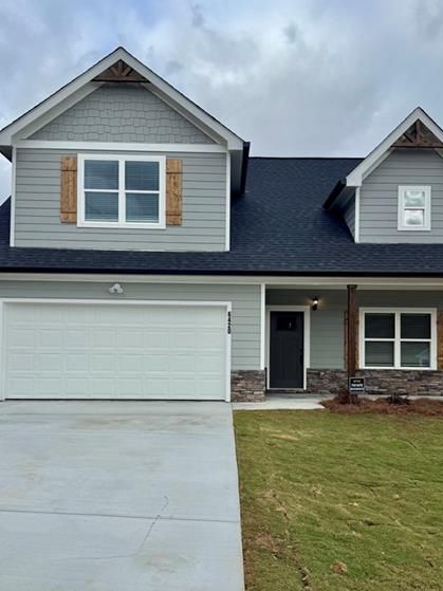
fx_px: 563
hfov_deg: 42.9
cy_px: 329
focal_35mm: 33
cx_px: 237
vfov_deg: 55.2
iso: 80
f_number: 1.78
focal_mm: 6.76
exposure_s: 1/1869
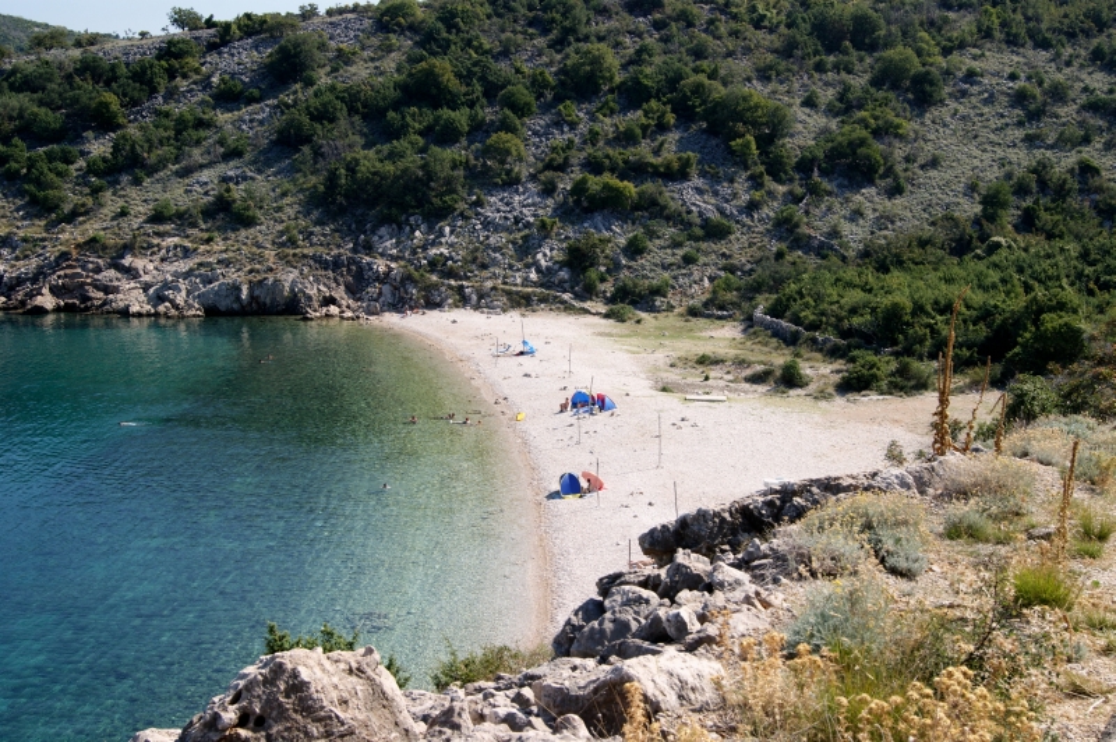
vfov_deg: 31.8
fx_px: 1301
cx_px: 558
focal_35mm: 42
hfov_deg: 46.4
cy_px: 371
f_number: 11
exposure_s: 1/125
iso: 100
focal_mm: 28
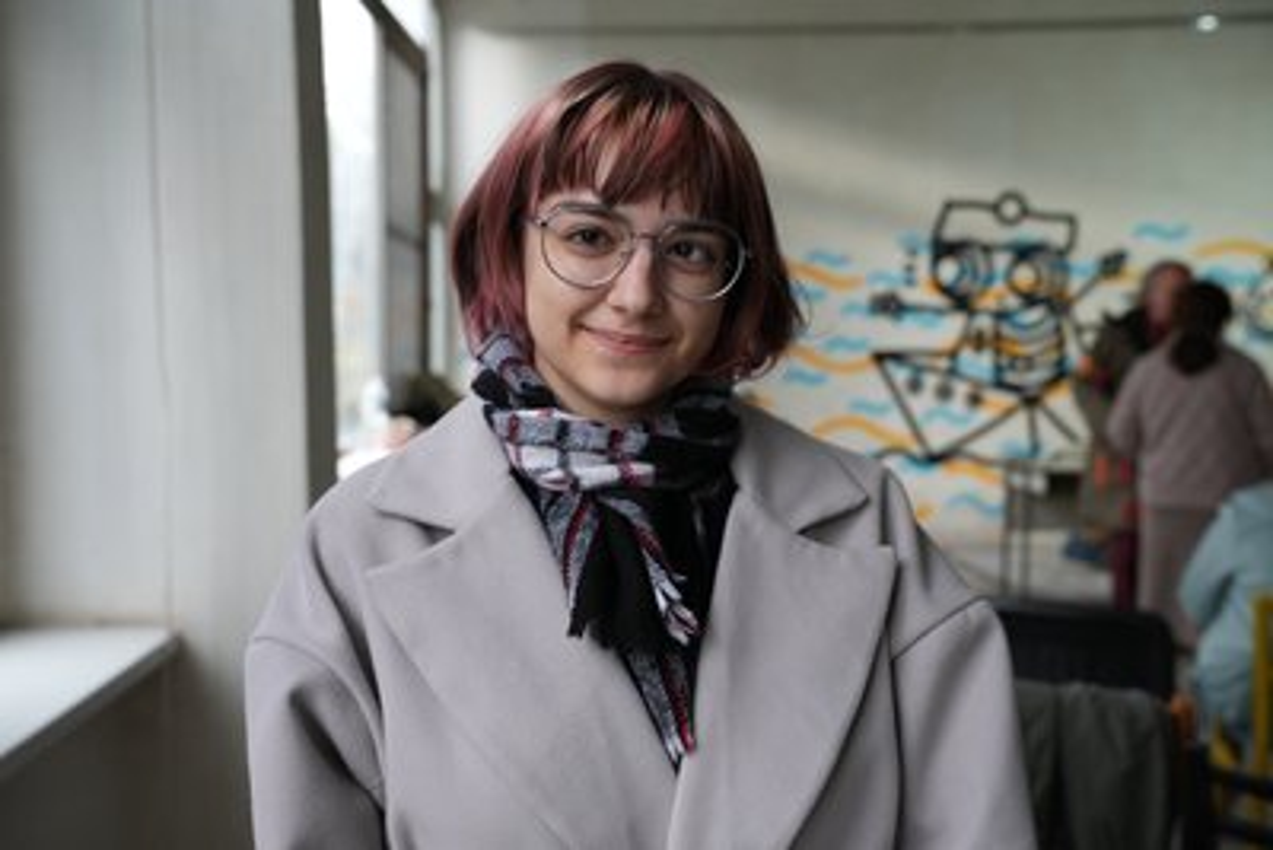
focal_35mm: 36
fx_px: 1273
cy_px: 425
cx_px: 636
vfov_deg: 36.9
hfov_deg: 53.1
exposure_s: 1/160
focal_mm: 36
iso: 1250
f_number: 4
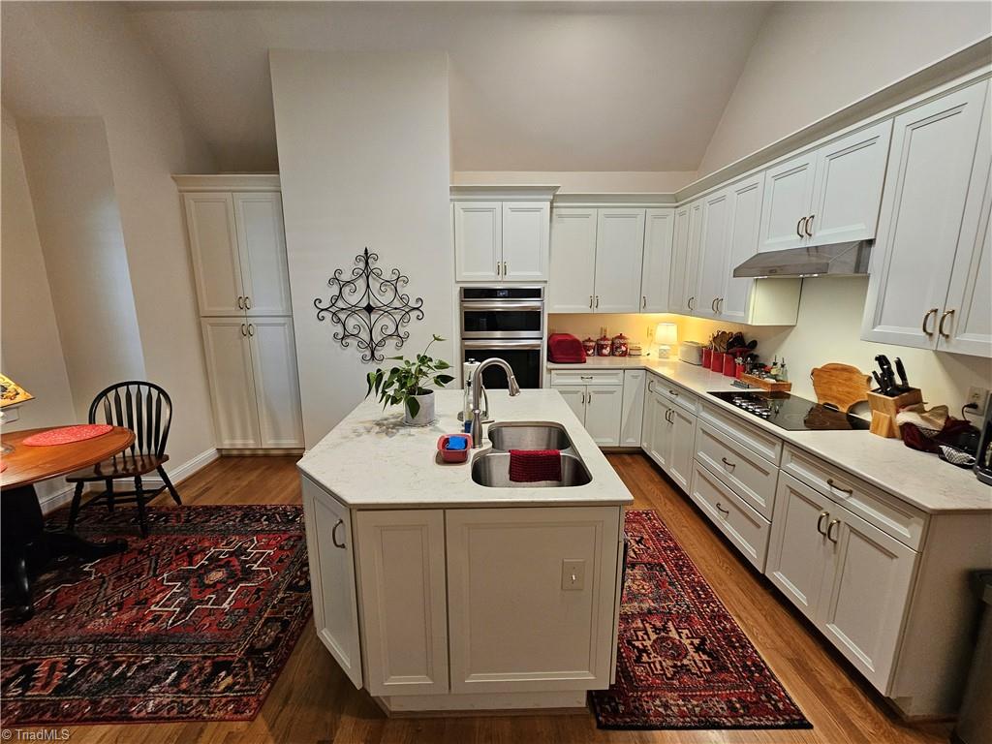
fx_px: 373
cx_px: 496
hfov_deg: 106.2
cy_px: 372
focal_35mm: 13
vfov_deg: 89.9
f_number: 2.2
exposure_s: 1/60
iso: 250
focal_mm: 2.2
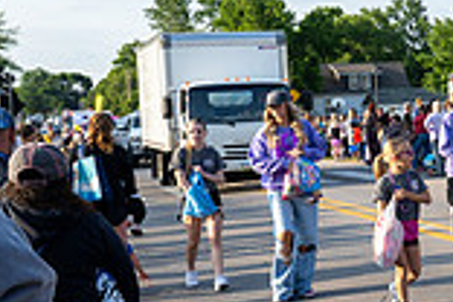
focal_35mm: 89
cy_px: 103
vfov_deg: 15.3
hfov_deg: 18.3
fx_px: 1120
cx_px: 804
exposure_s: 1/250
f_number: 7.1
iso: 250
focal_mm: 24
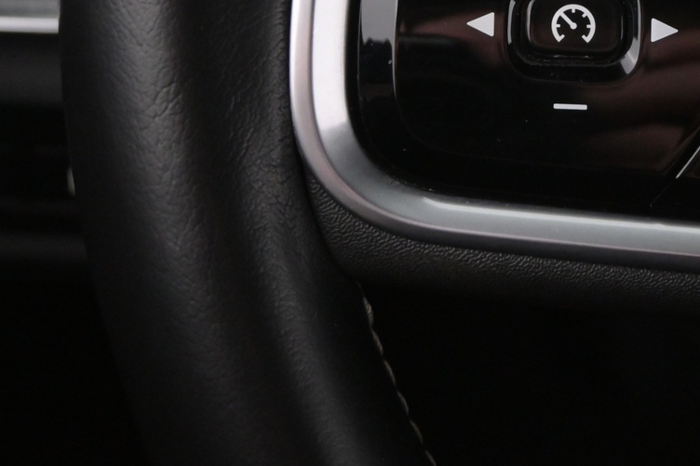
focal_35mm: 86
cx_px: 572
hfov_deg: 23.4
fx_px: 1664
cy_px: 18
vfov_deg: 15.7
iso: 2800
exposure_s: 1/40
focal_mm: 26.5
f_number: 4.5
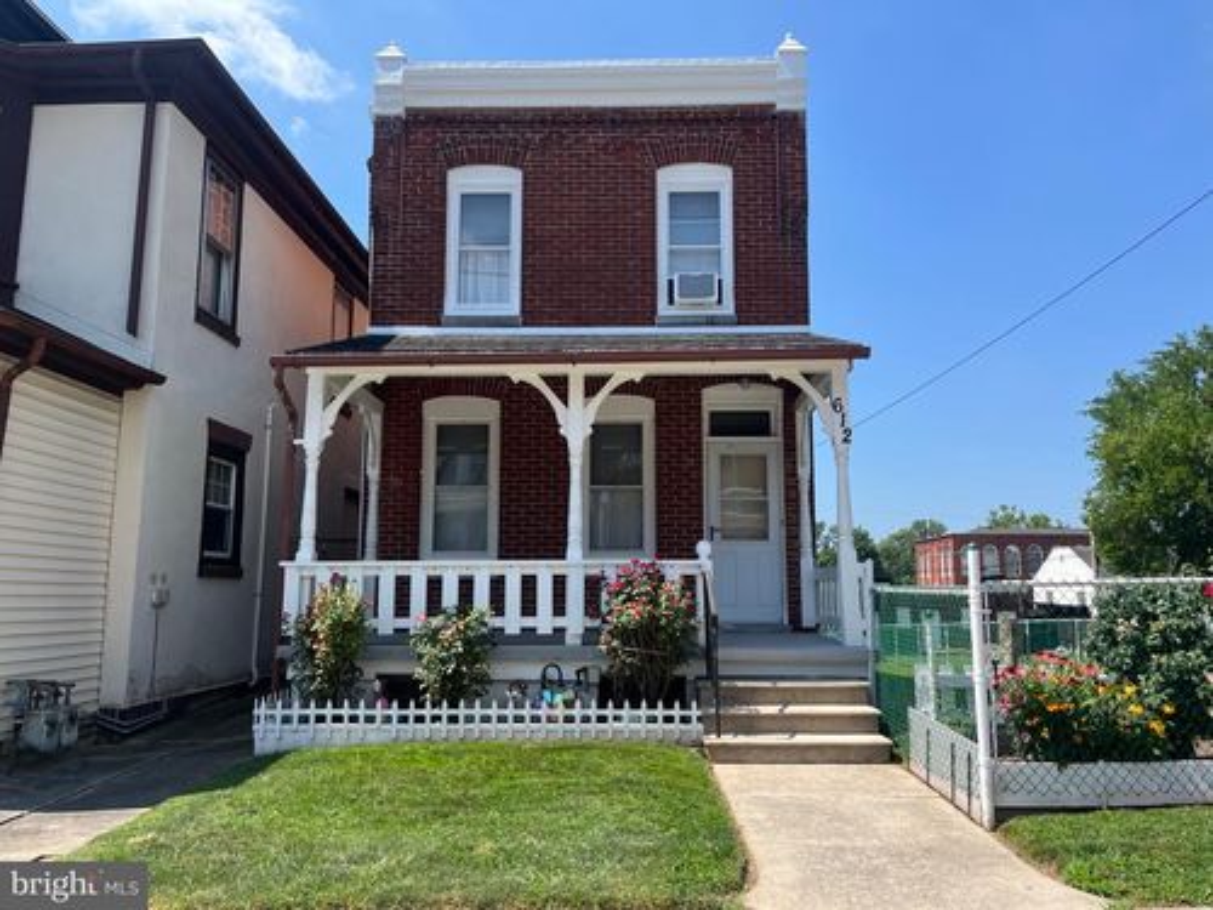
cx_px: 606
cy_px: 455
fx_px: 911
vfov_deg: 53.1
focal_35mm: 26
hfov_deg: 67.3
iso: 50
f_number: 1.6
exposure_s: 1/2268
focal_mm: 5.1
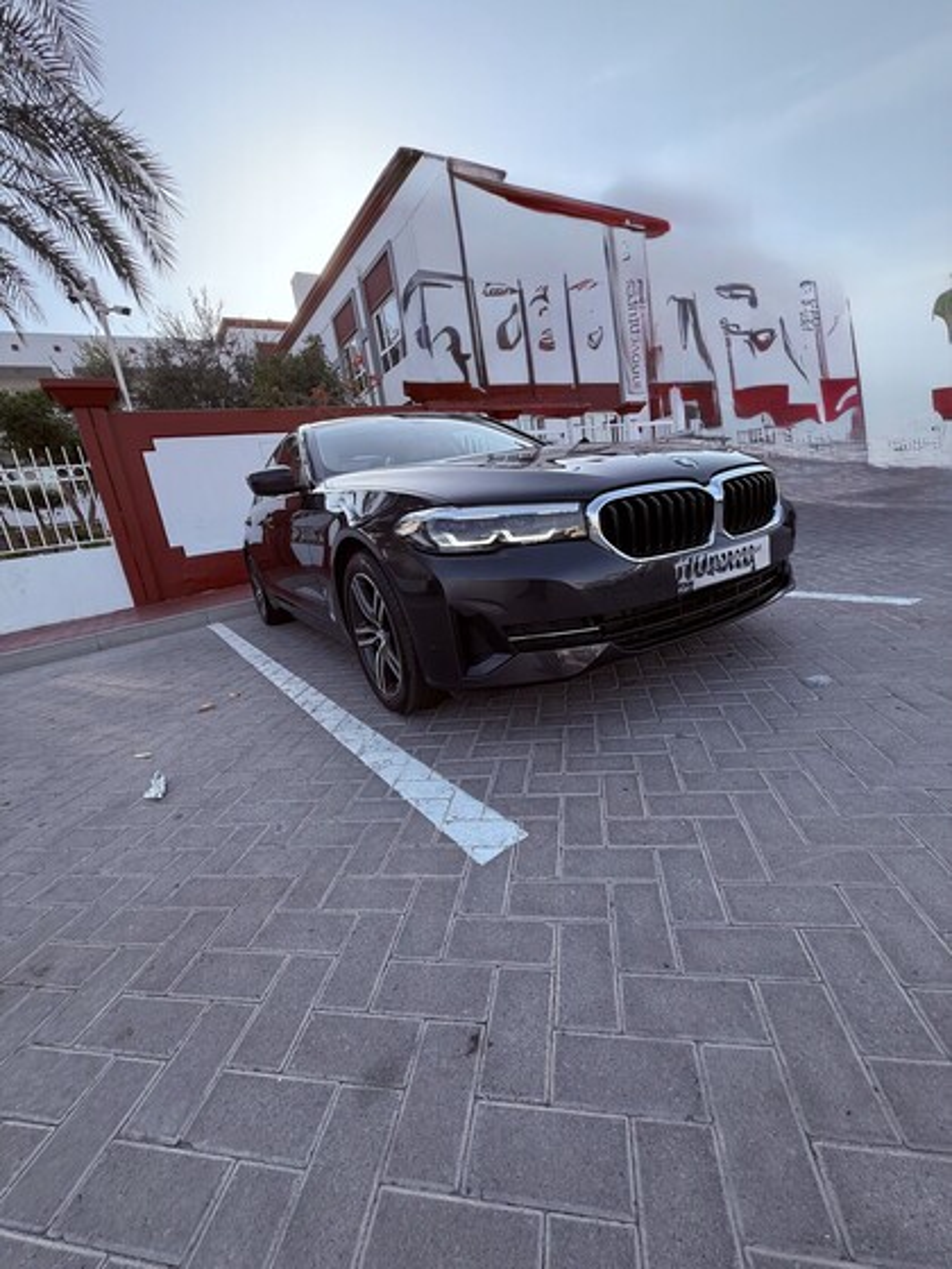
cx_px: 476
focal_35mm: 14
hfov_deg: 85.7
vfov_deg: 102.1
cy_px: 634
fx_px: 513
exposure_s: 1/490
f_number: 2.2
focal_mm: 2.22
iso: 50
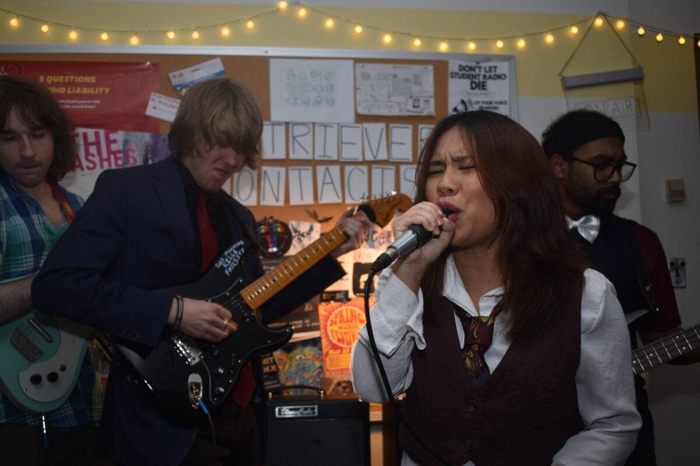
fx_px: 817
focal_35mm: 42
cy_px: 233
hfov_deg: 46.4
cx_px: 350
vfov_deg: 31.9
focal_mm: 28
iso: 160
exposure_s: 1/40
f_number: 4.2
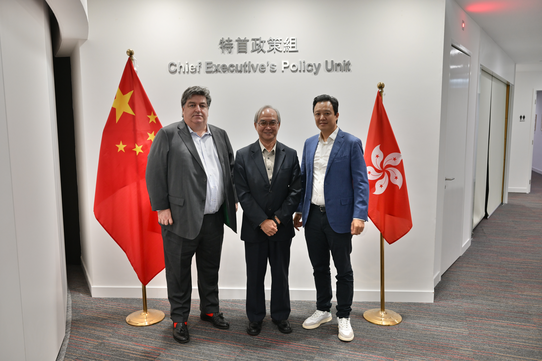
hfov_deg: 63.7
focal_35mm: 29
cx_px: 271
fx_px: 437
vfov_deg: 45.0
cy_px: 180
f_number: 4.5
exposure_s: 1/60
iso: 2000
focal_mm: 29
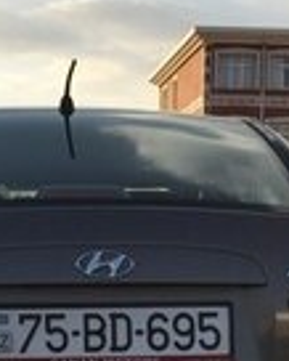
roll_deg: +0.4
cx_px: 98
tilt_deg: -8.0
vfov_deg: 17.6
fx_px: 1100
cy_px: 457
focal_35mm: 103
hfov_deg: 14.9
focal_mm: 4.15
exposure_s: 1/1068
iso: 32
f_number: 2.2
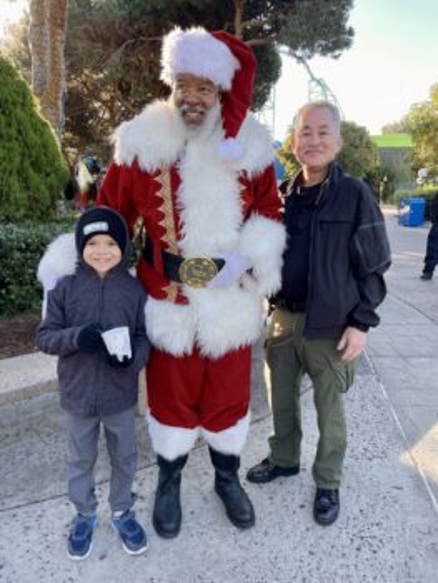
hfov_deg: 53.1
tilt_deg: -9.9
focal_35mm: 26
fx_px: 438
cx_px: 219
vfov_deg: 67.3
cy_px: 292
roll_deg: +0.0
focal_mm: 4.2
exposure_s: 1/248
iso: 32
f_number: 1.6
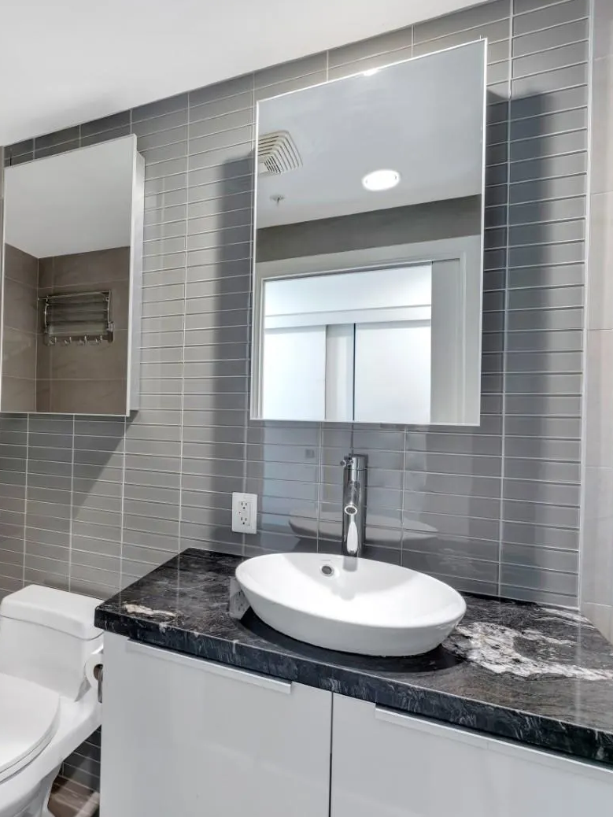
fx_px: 496
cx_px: 116
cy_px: 406
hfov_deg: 58.3
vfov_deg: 79.0
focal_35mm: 21
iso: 400
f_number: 8
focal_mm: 14
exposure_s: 1/2
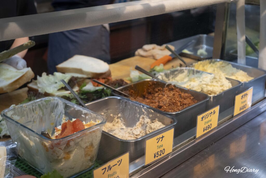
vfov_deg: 24.2
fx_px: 414
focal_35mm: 56
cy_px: 89
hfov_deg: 35.6
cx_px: 133
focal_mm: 56
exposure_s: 1/160
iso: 3200
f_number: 5.6
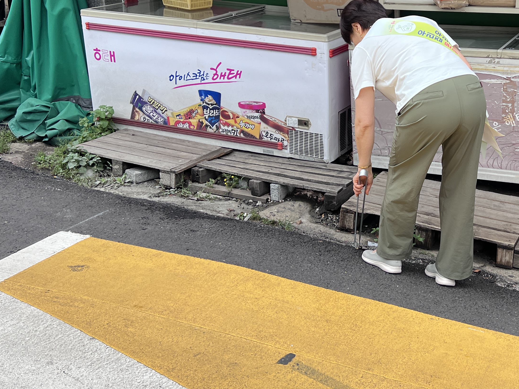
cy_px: 134
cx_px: 420
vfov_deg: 30.1
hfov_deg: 38.1
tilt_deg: -17.1
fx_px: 720
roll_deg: +1.9
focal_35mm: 48
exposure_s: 1/607
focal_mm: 5.7
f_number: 1.5
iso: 50
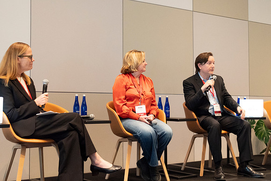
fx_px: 392
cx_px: 136
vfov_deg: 26.0
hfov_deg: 38.2
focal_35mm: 52
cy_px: 90
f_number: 4.5
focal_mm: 35
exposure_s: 1/80
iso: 3200
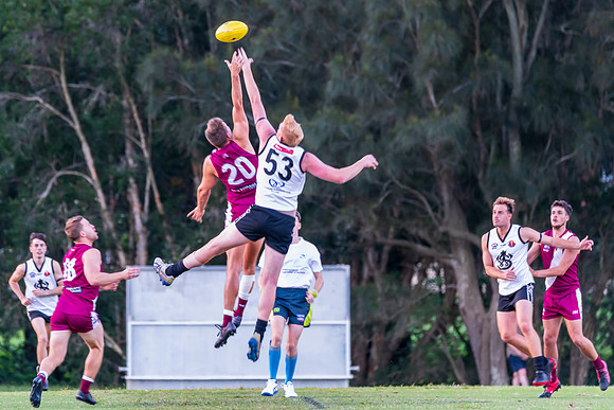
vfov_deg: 3.2
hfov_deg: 4.9
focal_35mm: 425
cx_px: 241
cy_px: 161
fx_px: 7246
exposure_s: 1/160
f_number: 6
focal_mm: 350
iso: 1600
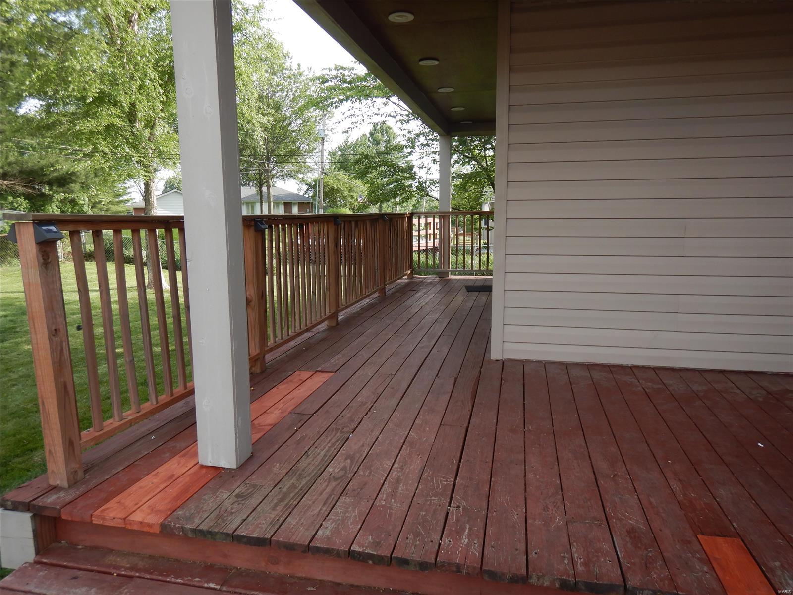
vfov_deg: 56.8
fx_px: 550
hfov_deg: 71.6
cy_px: 298
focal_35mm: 24
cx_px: 396
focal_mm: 4.3
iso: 125
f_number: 2.8
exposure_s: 1/400
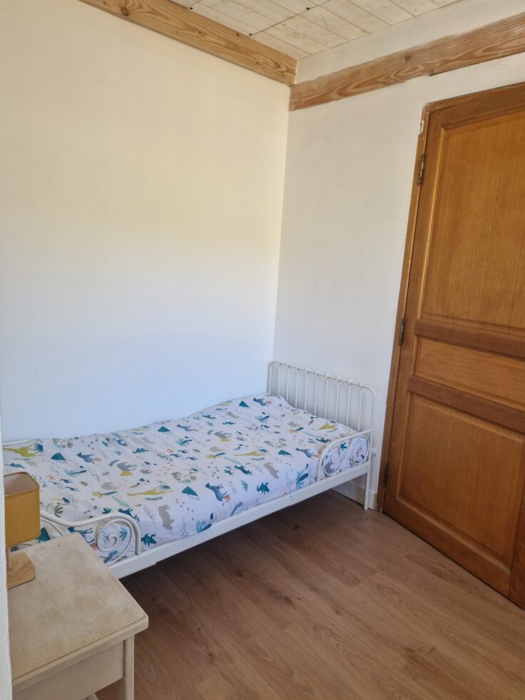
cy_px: 348
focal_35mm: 24
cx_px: 262
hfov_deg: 56.8
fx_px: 485
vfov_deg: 71.6
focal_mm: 5.4
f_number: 1.8
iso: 125
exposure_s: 1/100
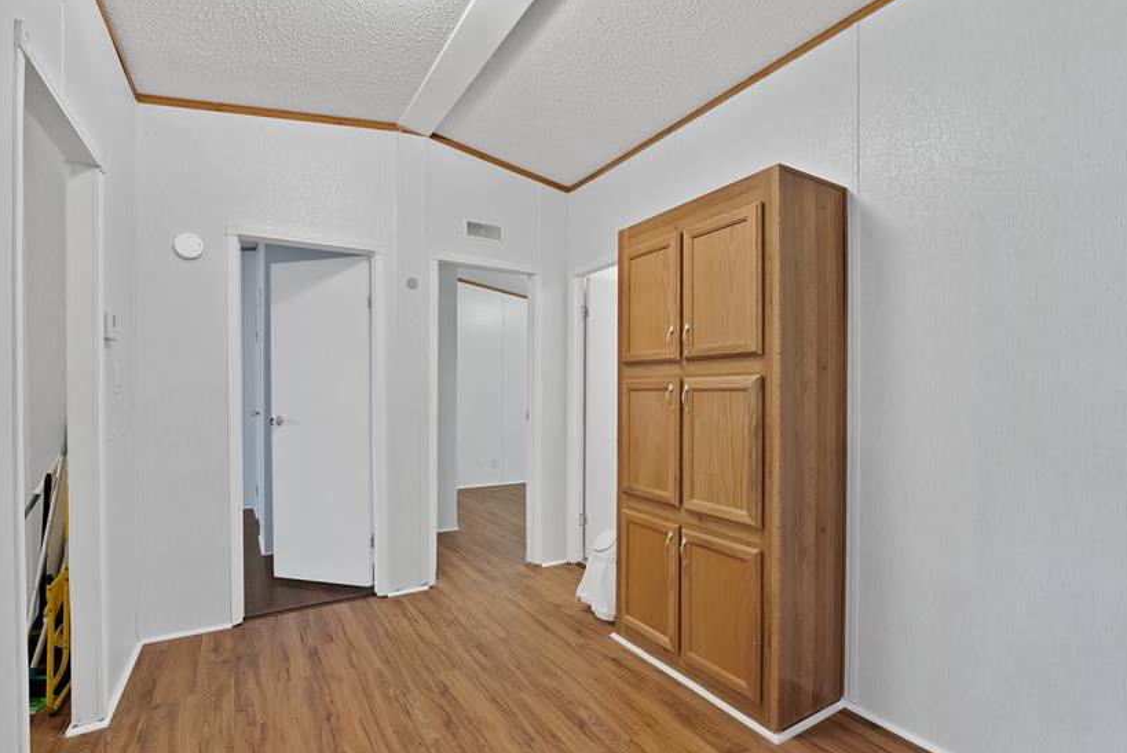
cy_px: 412
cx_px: 575
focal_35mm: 15
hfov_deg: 100.3
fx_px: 470
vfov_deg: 77.2
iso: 640
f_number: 8
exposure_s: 1/2
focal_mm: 12
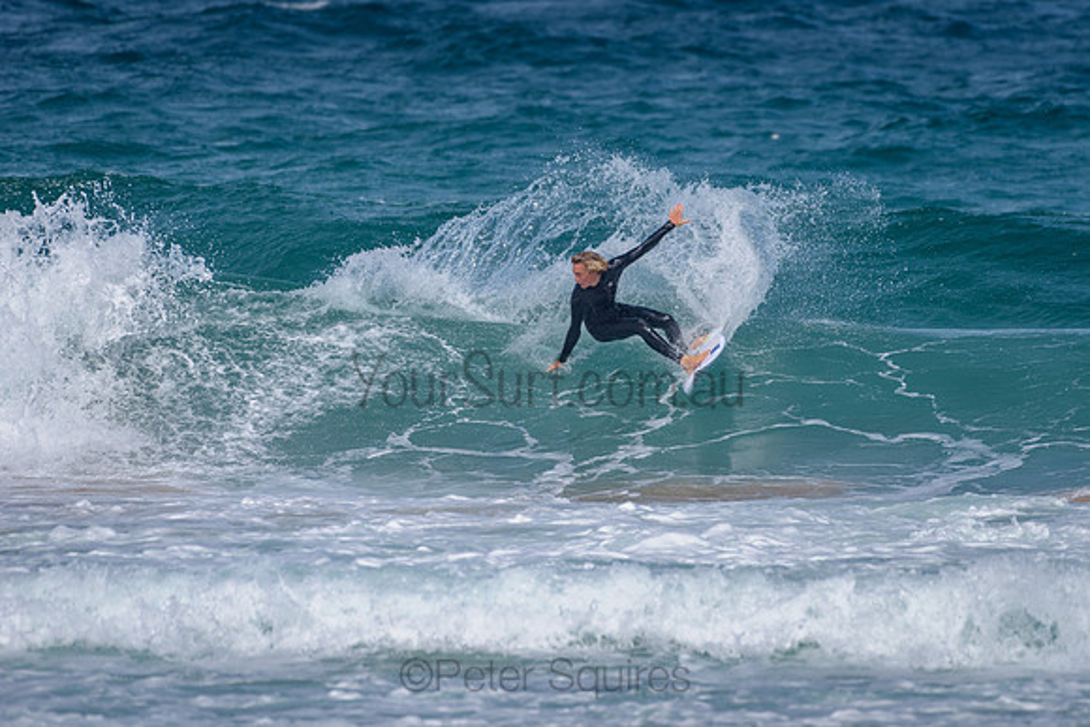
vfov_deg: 2.2
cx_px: 669
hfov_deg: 3.4
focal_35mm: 613
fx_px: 18574
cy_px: 306
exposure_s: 1/2000
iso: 100
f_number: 5.6
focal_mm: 500
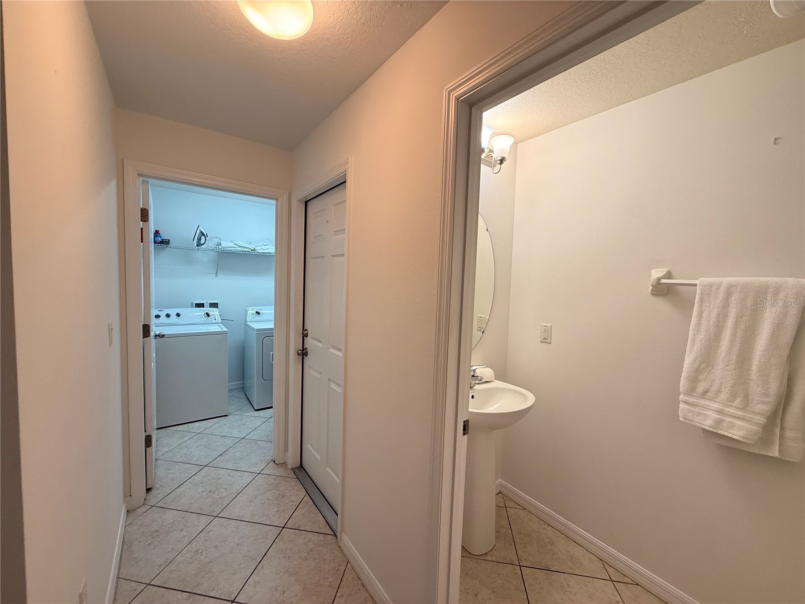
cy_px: 302
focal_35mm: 14
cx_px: 402
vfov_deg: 85.7
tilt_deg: -3.3
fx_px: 326
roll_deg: -2.3
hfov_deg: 102.1
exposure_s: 1/120
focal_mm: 2.22
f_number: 2.2
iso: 160
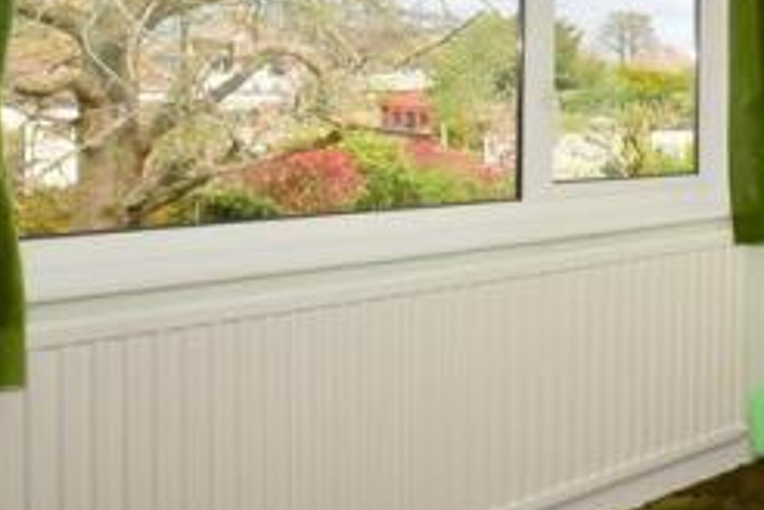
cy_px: 86
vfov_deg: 32.3
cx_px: 938
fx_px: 849
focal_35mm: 40
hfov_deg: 36.3
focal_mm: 10
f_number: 20
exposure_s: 1/200
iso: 400
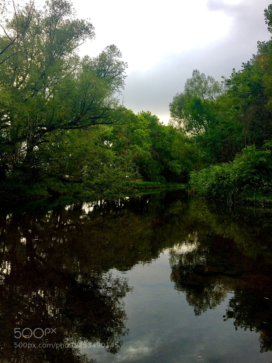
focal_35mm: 29
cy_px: 182
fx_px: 304
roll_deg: +1.5
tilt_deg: +0.5
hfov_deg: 48.2
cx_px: 136
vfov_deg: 61.7
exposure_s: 1/120
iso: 25
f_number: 2.2
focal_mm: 4.15
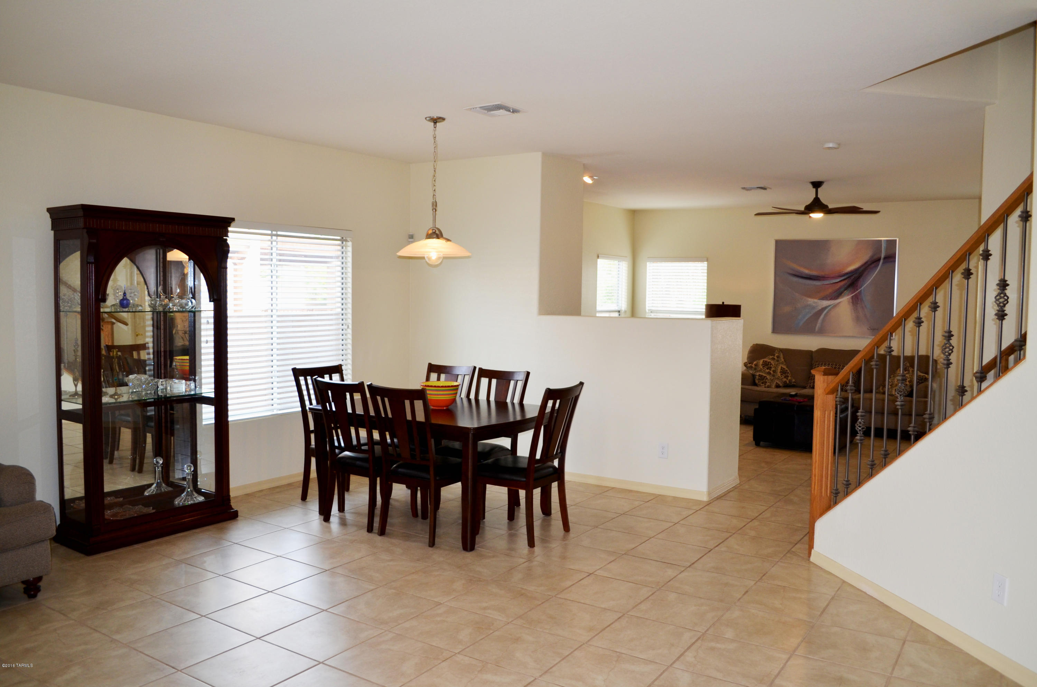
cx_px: 518
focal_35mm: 27
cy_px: 344
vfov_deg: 47.7
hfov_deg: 67.5
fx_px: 776
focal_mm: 18
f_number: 3.5
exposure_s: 1/125
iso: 320
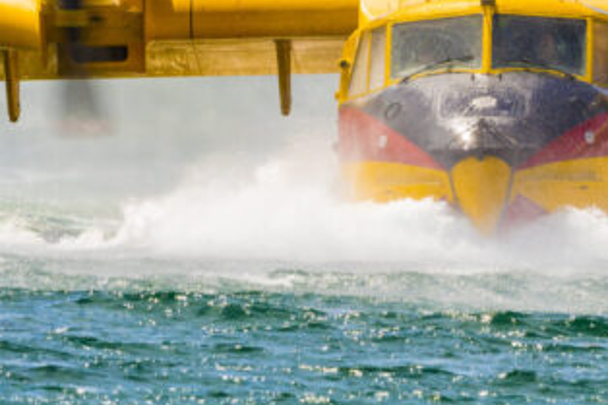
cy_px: 12
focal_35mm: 1028
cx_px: 496
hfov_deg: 2.0
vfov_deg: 1.3
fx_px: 17352
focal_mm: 280
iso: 100
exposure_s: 1/400
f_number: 8
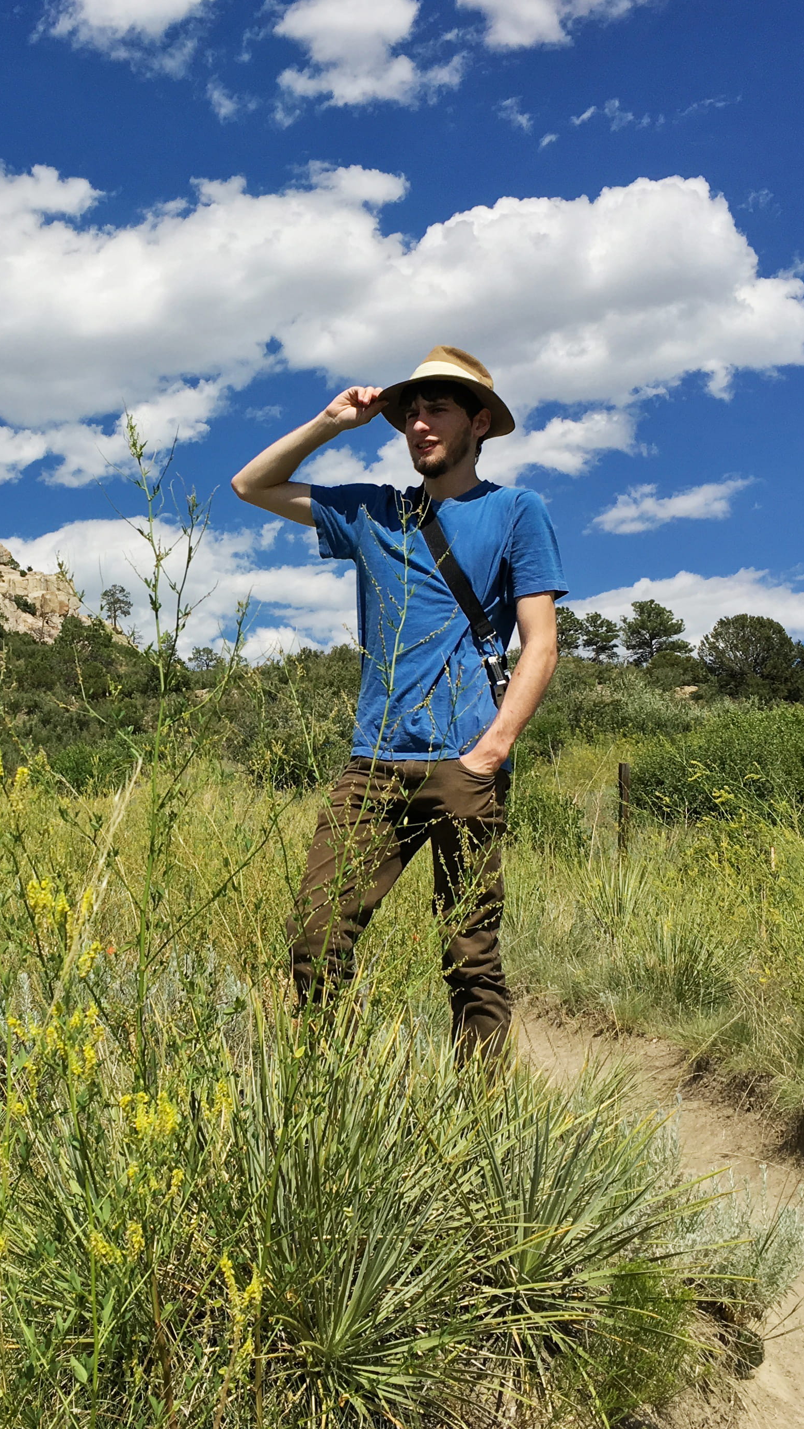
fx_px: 1743
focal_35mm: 46
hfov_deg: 25.4
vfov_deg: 44.6
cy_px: 685
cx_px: 129
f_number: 2.2
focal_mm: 4.15
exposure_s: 1/2198
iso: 25
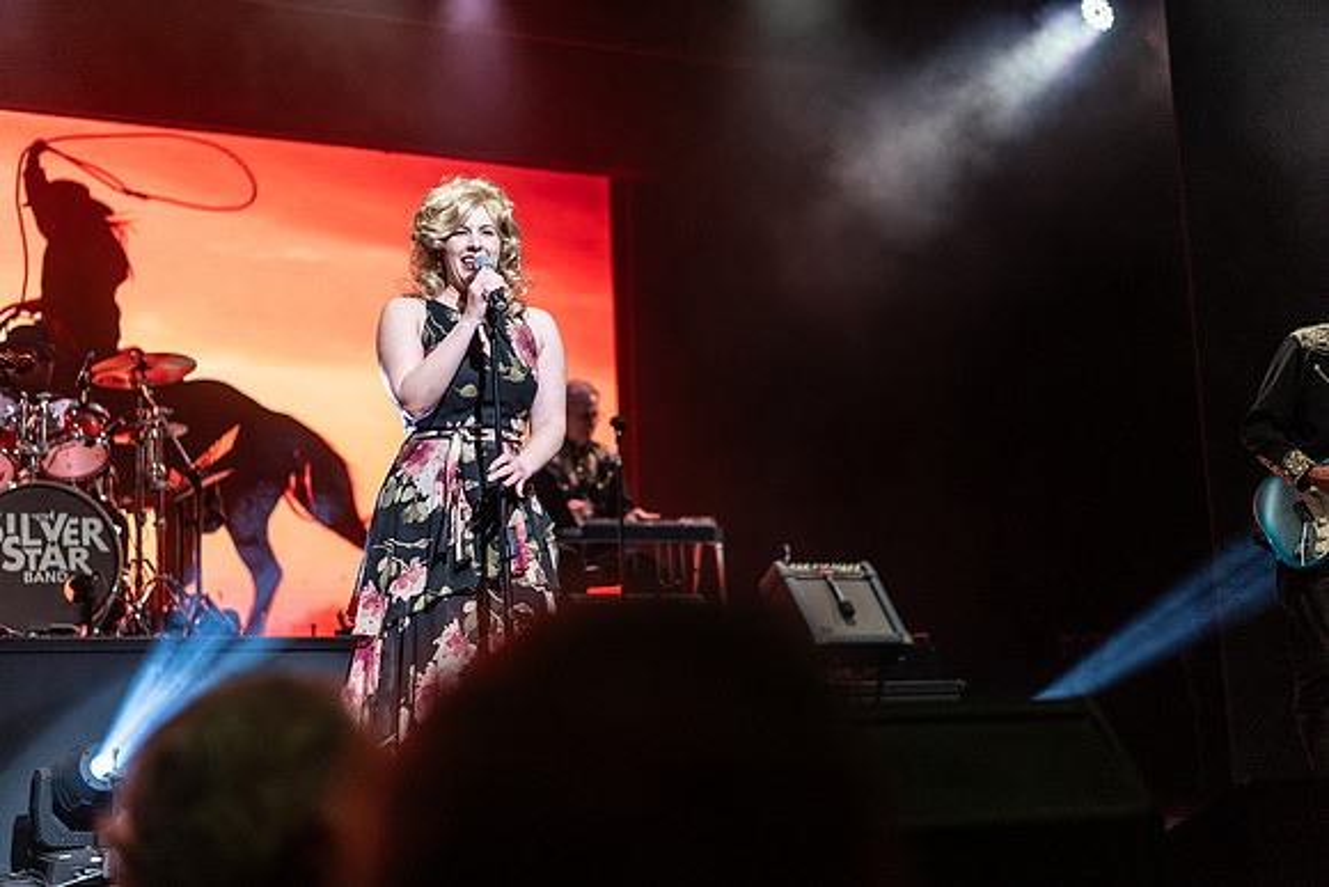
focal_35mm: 55
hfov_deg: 36.2
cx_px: 664
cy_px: 444
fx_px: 2031
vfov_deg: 24.6
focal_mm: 55
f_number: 1.8
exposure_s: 1/200
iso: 400
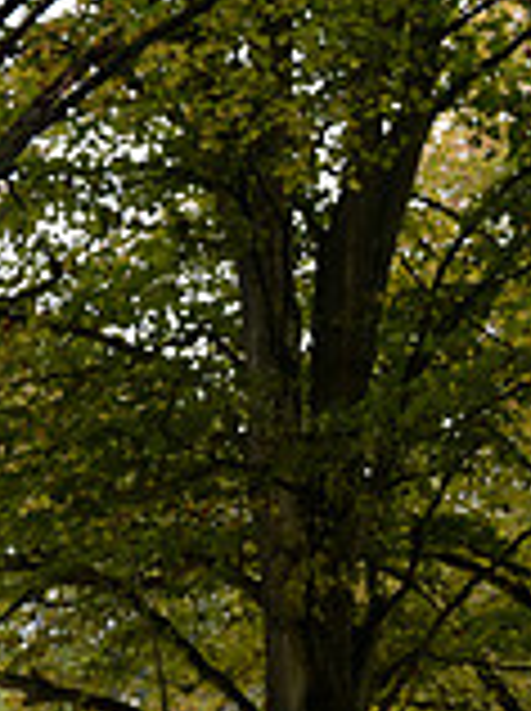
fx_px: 2317
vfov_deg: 17.2
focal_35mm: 113
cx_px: 1044
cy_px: 639
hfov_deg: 11.8
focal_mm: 32
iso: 640
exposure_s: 1/250
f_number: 5.6
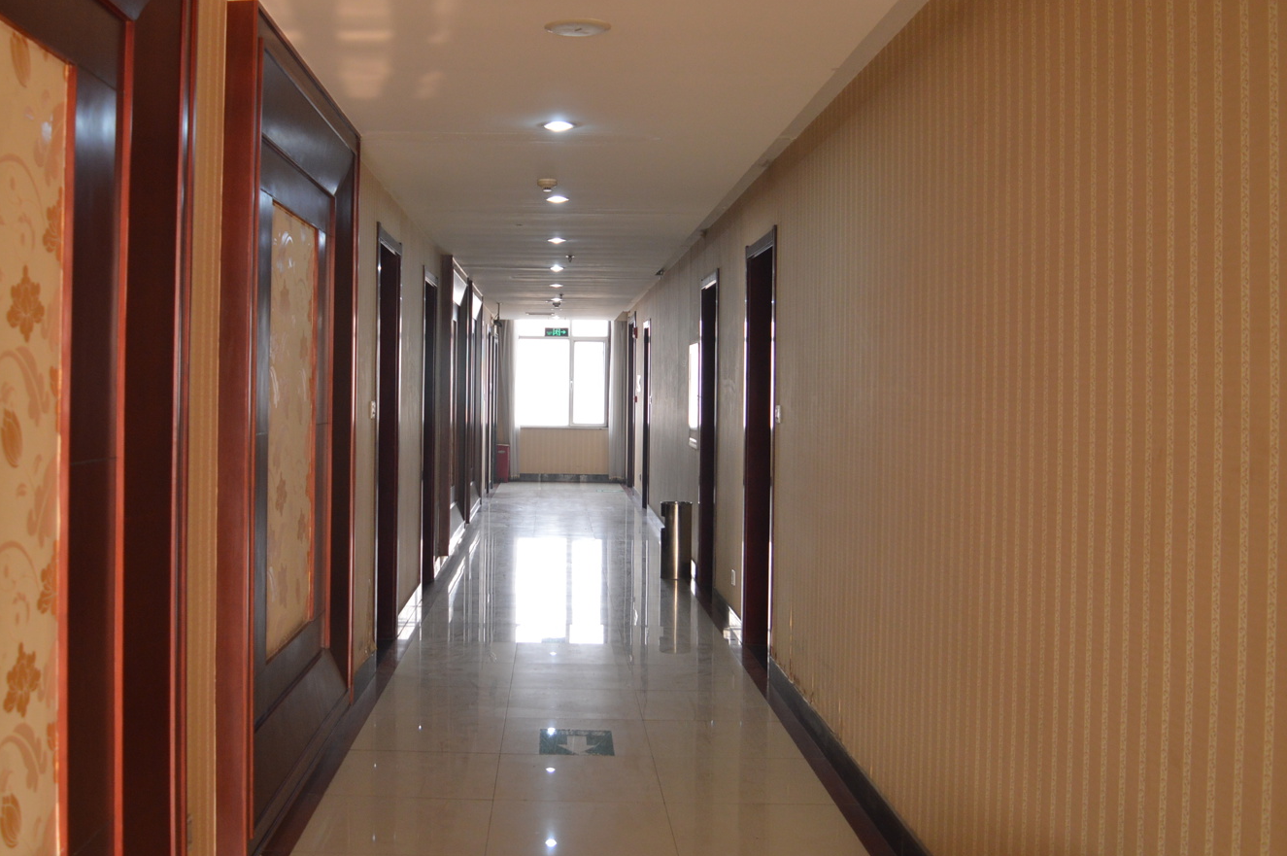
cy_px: 380
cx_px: 497
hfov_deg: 52.7
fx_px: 1286
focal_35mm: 36
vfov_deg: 36.8
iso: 400
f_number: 3.5
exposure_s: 1/15
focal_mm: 18
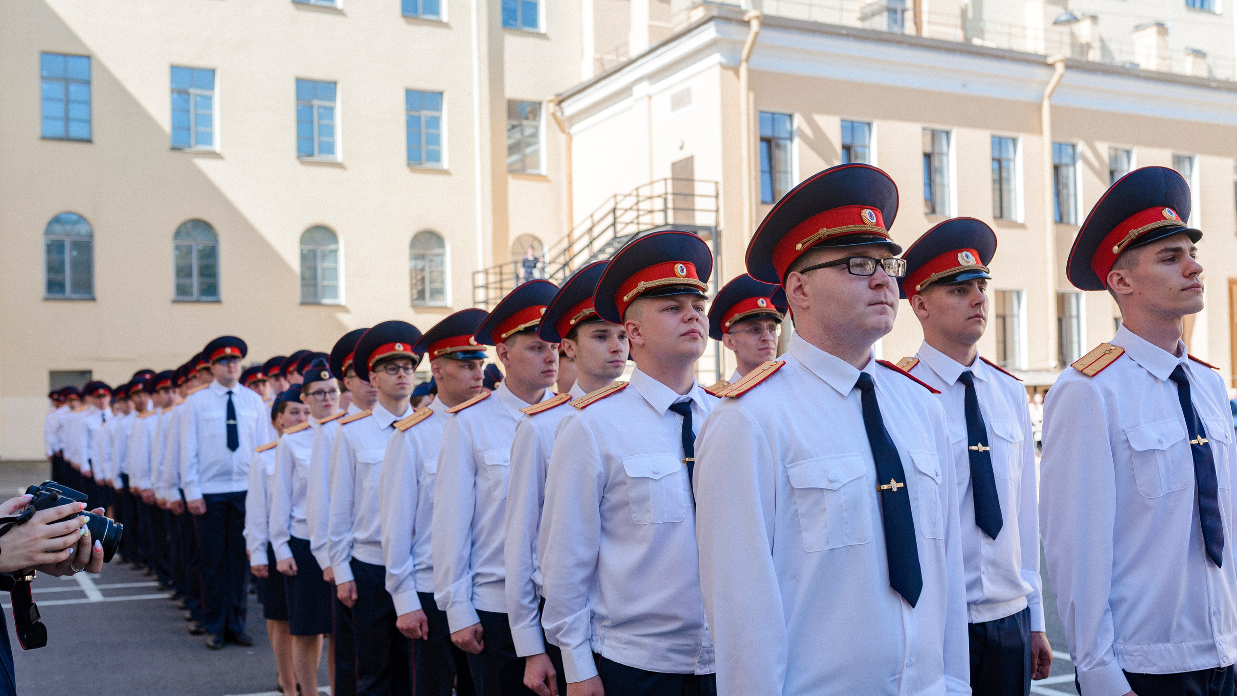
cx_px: 602
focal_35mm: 39
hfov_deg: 51.6
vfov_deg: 30.4
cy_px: 387
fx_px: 1279
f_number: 4.5
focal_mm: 35
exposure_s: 1/640
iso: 125
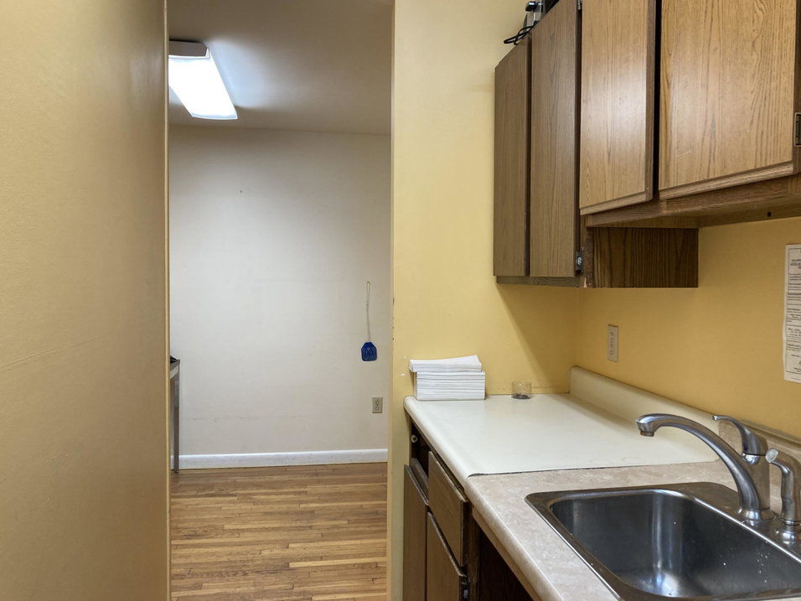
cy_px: 289
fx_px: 694
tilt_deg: -0.9
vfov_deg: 46.8
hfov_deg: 59.9
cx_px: 423
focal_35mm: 30
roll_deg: +0.1
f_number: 1.8
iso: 64
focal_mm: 3.99
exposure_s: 1/60
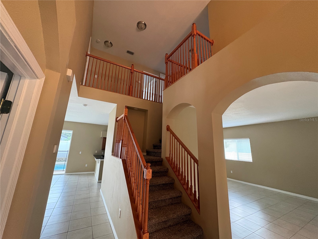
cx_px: 159
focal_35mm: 14
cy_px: 120
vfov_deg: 85.7
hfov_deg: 102.1
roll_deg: -1.0
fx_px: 129
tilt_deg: +12.9
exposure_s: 1/40
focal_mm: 2.22
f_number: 2.2
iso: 640
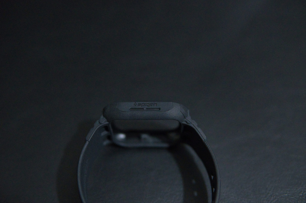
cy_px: 102
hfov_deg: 43.6
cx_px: 153
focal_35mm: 45
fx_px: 382
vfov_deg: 29.8
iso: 6400
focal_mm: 30
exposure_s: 1/200
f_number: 2
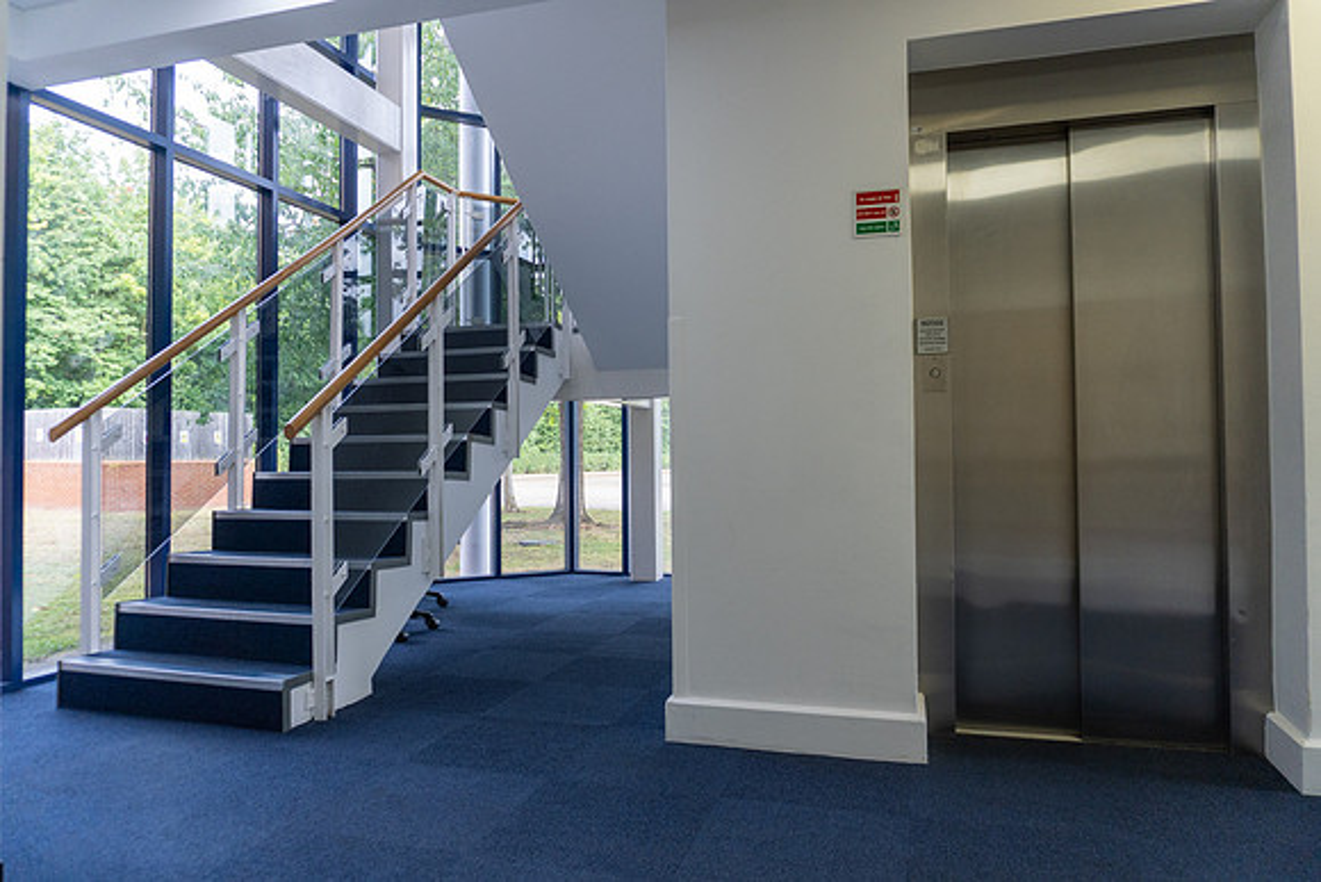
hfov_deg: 73.7
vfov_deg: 53.2
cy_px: 441
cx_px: 660
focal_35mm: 24
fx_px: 881
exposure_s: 1/160
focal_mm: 16
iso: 640
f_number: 4
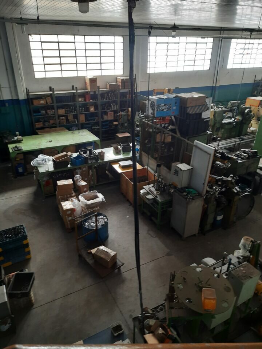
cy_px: 174
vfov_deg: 71.6
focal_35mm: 24
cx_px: 131
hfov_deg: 56.8
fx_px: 242
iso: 320
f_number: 1.8
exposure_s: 1/40
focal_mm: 5.23
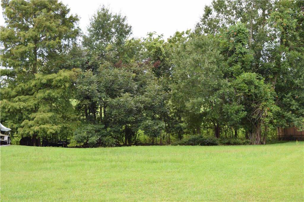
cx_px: 152
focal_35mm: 69
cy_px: 101
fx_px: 582
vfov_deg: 19.7
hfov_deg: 29.3
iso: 320
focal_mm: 46
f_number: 8
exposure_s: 1/250
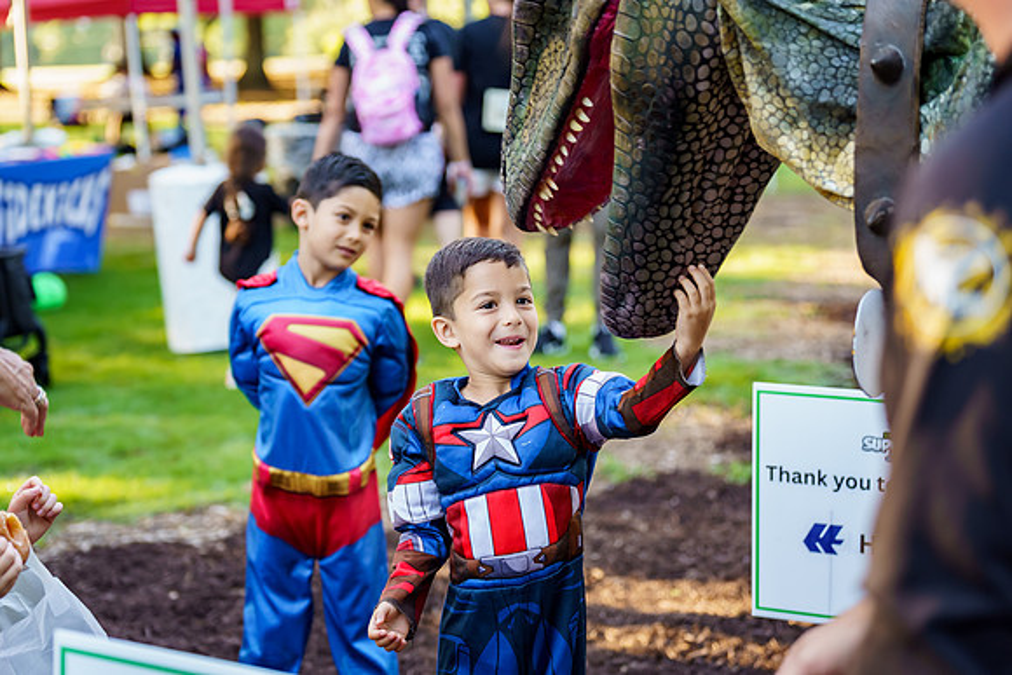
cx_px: 451
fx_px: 2183
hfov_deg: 26.1
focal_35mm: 78
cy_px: 338
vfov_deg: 17.6
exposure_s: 1/200
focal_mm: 70
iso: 500
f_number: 2.8
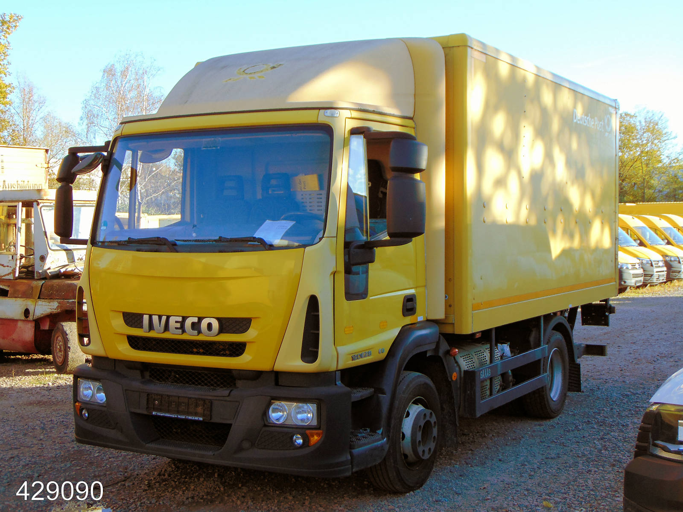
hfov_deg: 38.2
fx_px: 987
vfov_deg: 29.1
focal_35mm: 50
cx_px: 342
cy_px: 256
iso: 80
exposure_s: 1/125
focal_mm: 9
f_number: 3.5
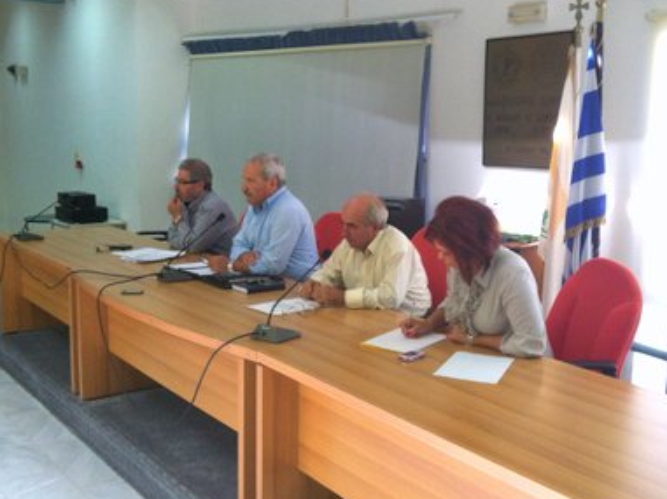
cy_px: 252
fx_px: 866
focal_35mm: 45
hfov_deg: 42.0
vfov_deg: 32.1
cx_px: 371
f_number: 2.8
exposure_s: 1/50
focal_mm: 3.85
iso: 100
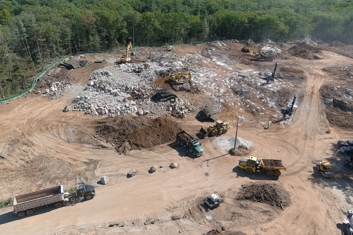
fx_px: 284
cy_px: 118
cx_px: 176
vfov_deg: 45.0
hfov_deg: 63.7
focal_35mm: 29
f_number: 2.8
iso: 100
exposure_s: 1/800
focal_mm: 10.57
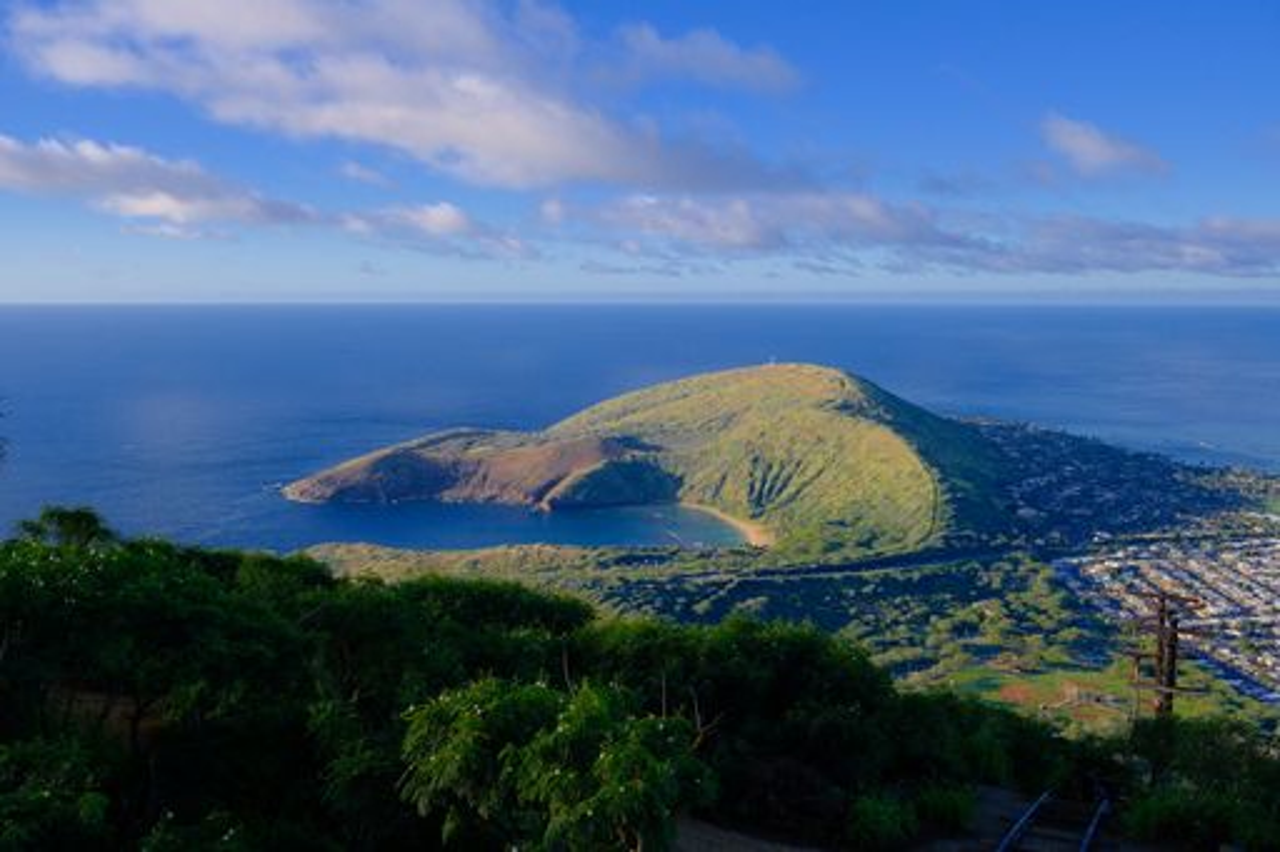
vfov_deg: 37.8
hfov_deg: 54.4
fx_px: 1244
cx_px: 640
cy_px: 426
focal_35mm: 35
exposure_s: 1/1000
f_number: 5.6
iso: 500
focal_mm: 23
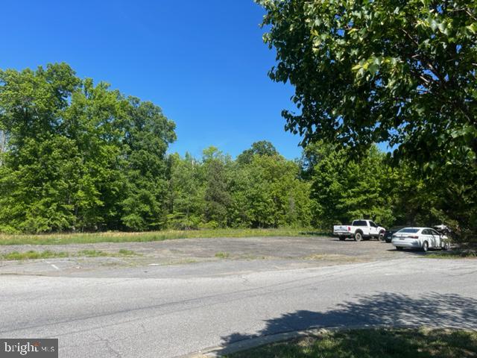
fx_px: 358
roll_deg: +0.1
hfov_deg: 67.3
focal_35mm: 26
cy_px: 179
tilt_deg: +6.4
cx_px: 238
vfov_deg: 53.1
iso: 50
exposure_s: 1/2410
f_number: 1.6
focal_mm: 5.1
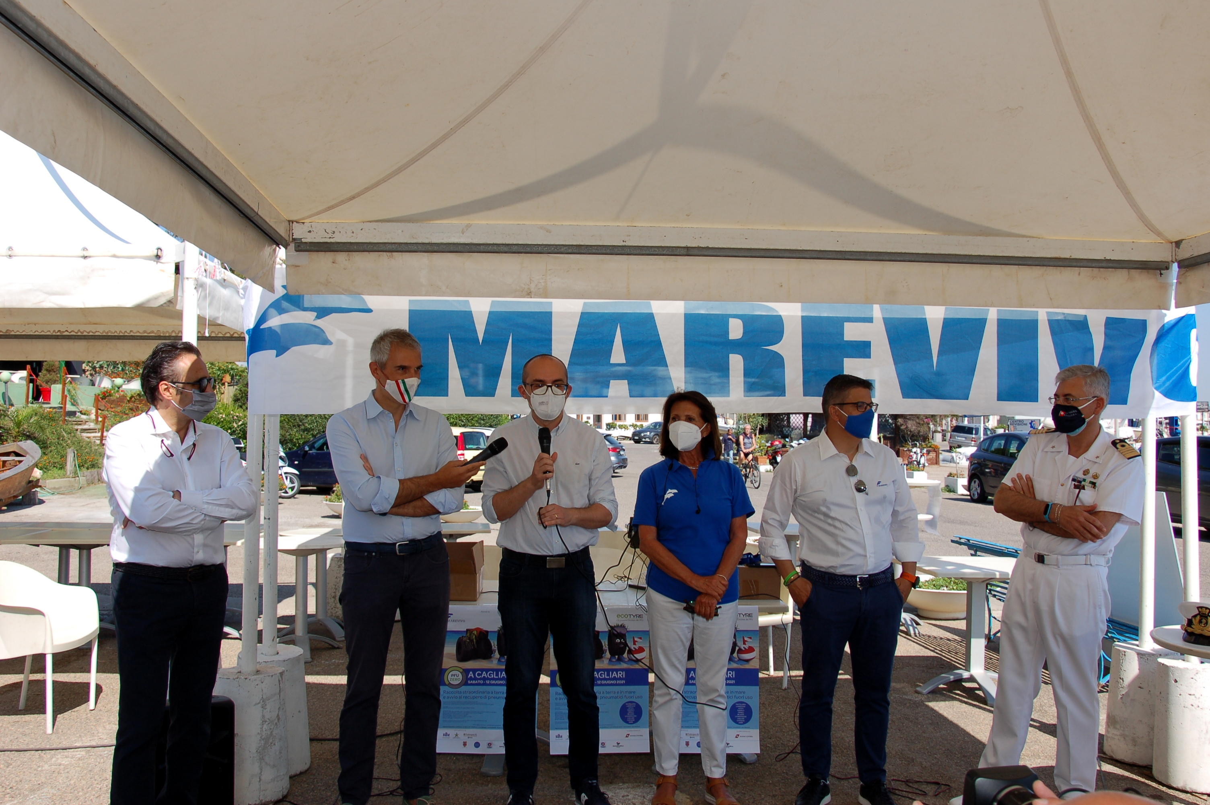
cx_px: 605
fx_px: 1108
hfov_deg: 57.3
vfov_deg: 39.9
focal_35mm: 33
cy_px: 402
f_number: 9
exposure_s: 1/320
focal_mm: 22
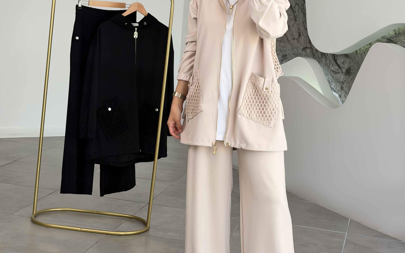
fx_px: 762
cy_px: 65
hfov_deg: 29.8
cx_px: 199
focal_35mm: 69
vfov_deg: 18.8
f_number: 1.78
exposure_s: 1/268
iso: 64
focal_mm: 6.76
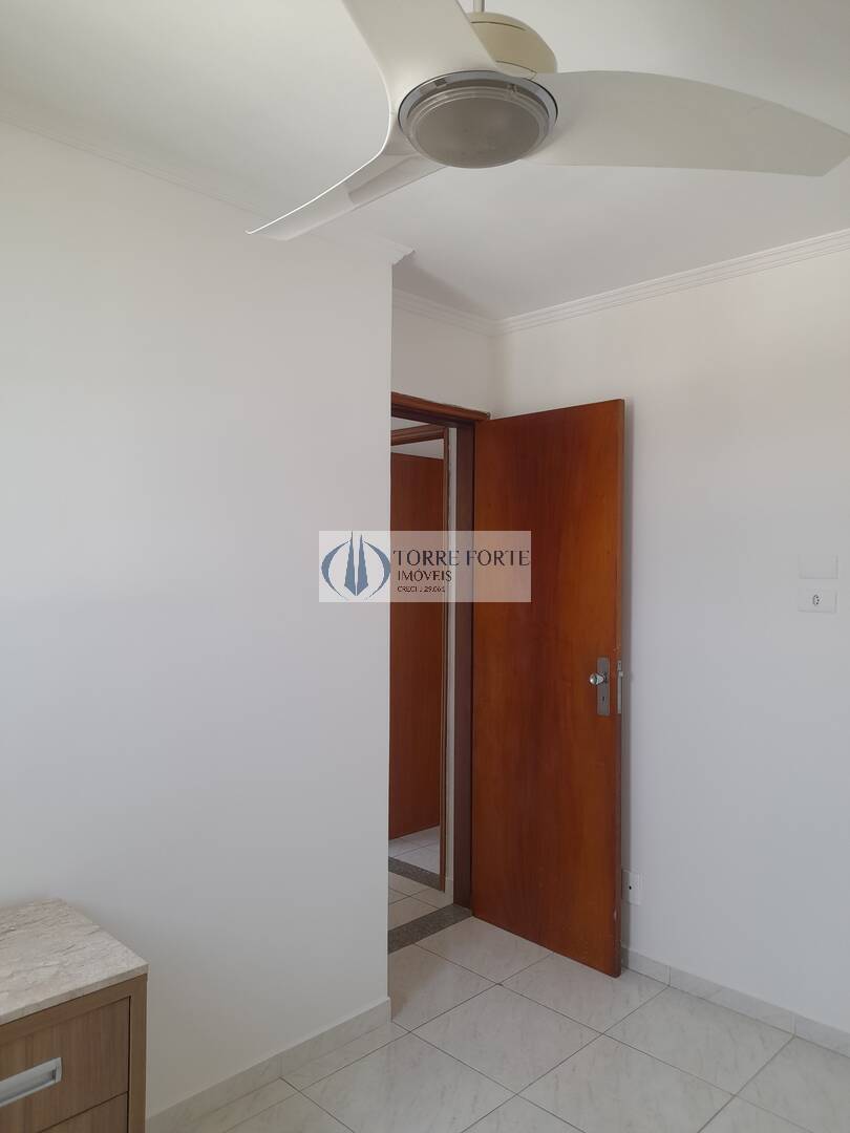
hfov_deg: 54.9
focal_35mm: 25
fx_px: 819
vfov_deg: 69.4
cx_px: 425
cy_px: 566
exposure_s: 1/50
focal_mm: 4.6
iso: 50
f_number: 2
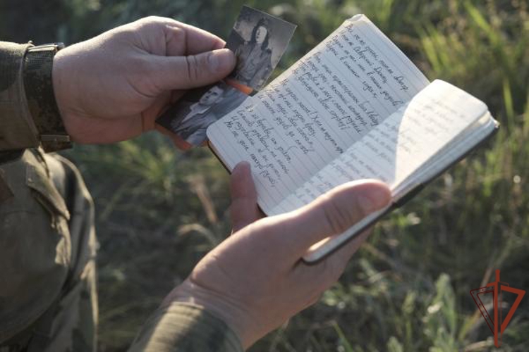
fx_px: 911
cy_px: 176
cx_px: 264
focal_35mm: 62
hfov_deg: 32.4
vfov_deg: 21.9
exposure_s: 1/250
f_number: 4
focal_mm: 41.1
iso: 160
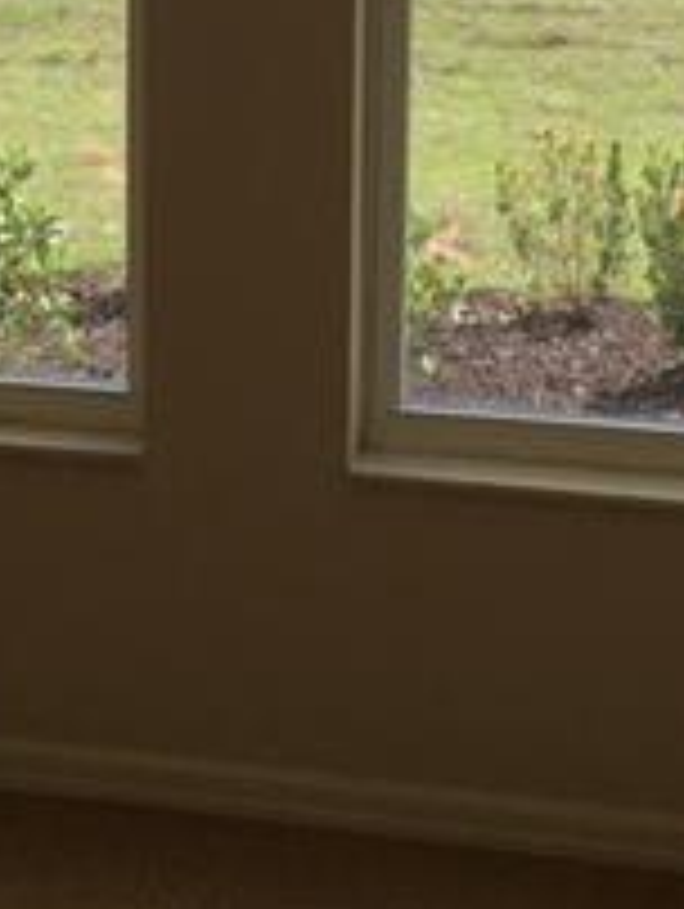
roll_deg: -0.8
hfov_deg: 13.4
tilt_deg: -10.6
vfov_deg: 17.7
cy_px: 166
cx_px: 99
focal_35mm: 110
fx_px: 2892
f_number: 2.2
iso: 25
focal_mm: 4.15
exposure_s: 1/203
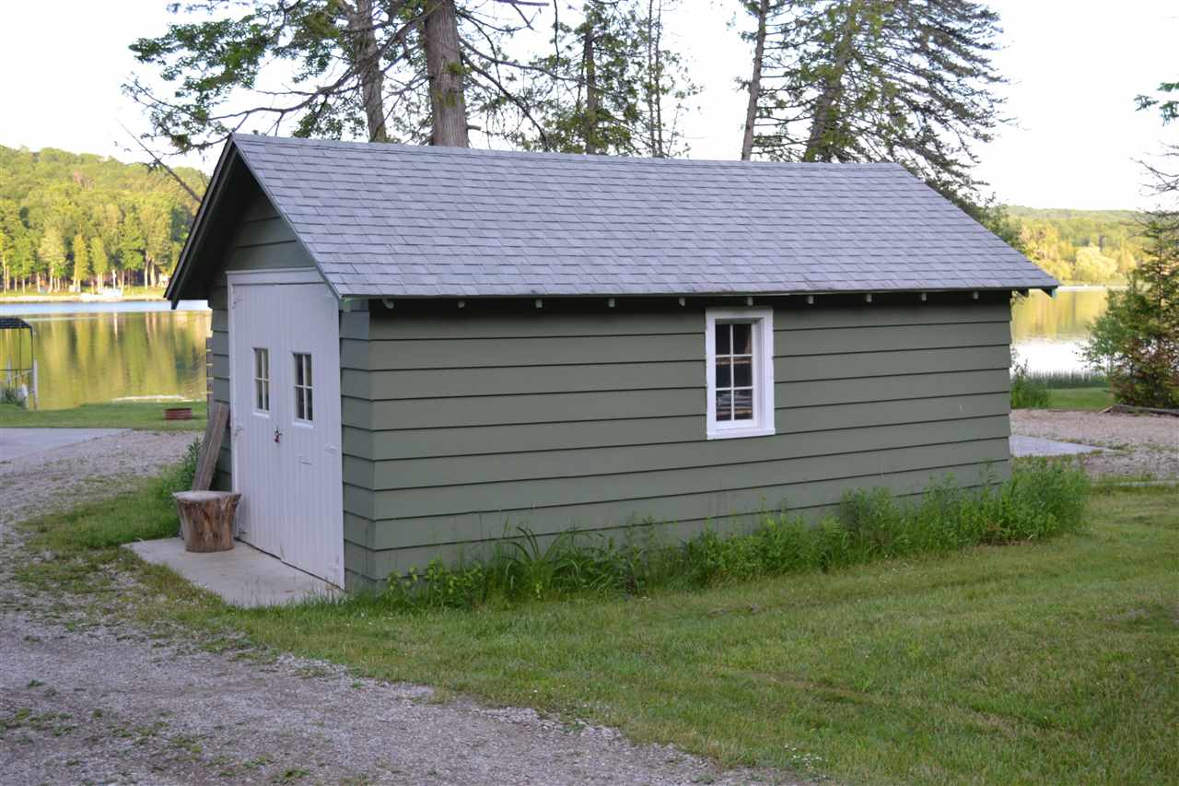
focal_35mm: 44
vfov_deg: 30.8
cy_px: 393
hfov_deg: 45.0
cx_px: 590
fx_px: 1424
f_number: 5.6
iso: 280
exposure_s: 1/125
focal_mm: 29
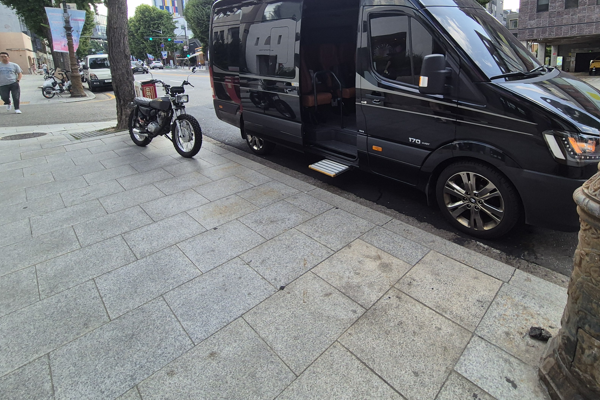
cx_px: 348
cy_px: 119
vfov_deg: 67.6
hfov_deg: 92.5
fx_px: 283
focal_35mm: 17
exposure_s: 1/654
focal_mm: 2.2
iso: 50
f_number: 2.2
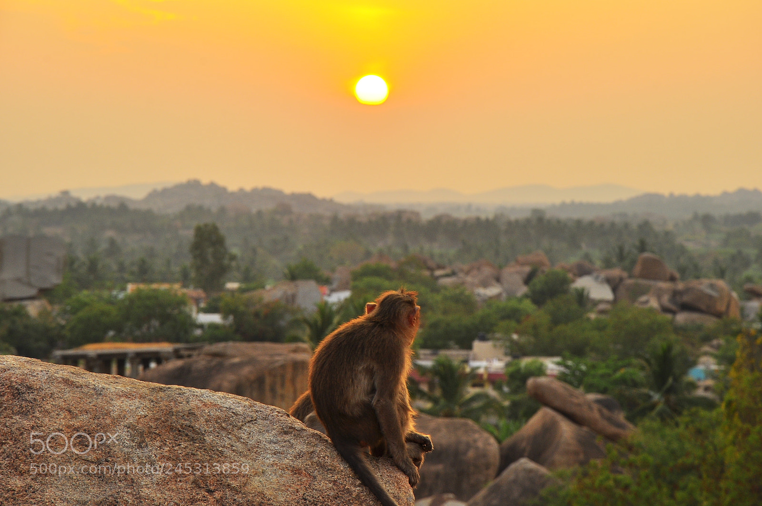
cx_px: 381
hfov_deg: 13.1
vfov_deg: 8.7
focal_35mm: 158
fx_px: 3330
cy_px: 253
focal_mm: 105
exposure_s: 1/25
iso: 200
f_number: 13
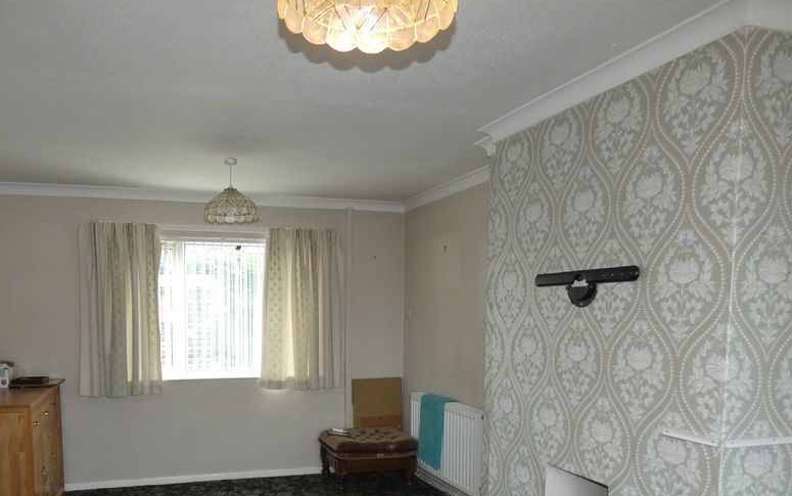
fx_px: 605
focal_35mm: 28
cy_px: 370
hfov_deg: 65.9
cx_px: 319
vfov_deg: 43.2
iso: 200
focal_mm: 3.6
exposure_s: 1/60
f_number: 2.8
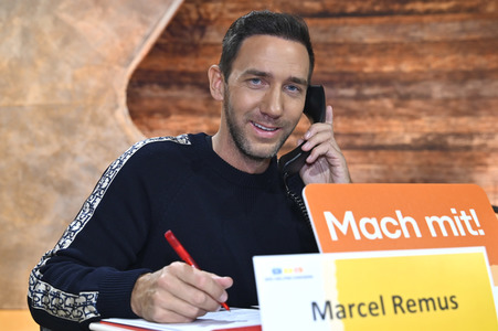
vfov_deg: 30.5
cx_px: 249
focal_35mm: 44
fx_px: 608
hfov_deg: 44.5
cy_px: 166
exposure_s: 1/200
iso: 1000
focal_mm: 44
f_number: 4
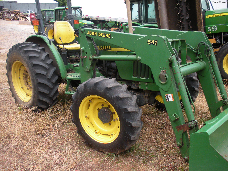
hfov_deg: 52.6
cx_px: 114
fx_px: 231
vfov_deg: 40.7
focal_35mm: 35
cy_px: 86
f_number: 3.5
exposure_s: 1/174
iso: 64
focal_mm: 6.3
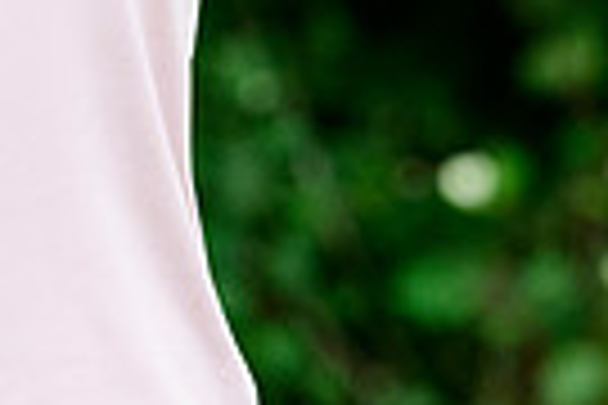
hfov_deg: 1.4
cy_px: -346
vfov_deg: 1.0
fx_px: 24115
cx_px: 298
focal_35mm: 1428
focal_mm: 240
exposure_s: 1/2000
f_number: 5
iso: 2000
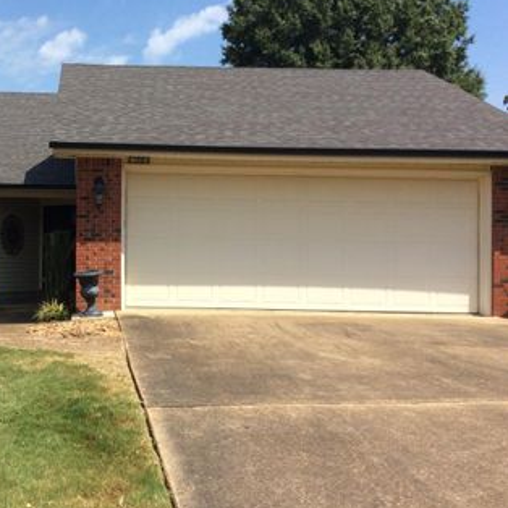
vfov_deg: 37.6
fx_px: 747
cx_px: 105
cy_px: 250
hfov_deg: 36.3
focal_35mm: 45
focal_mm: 3.3
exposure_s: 1/1634
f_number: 2.4
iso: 32
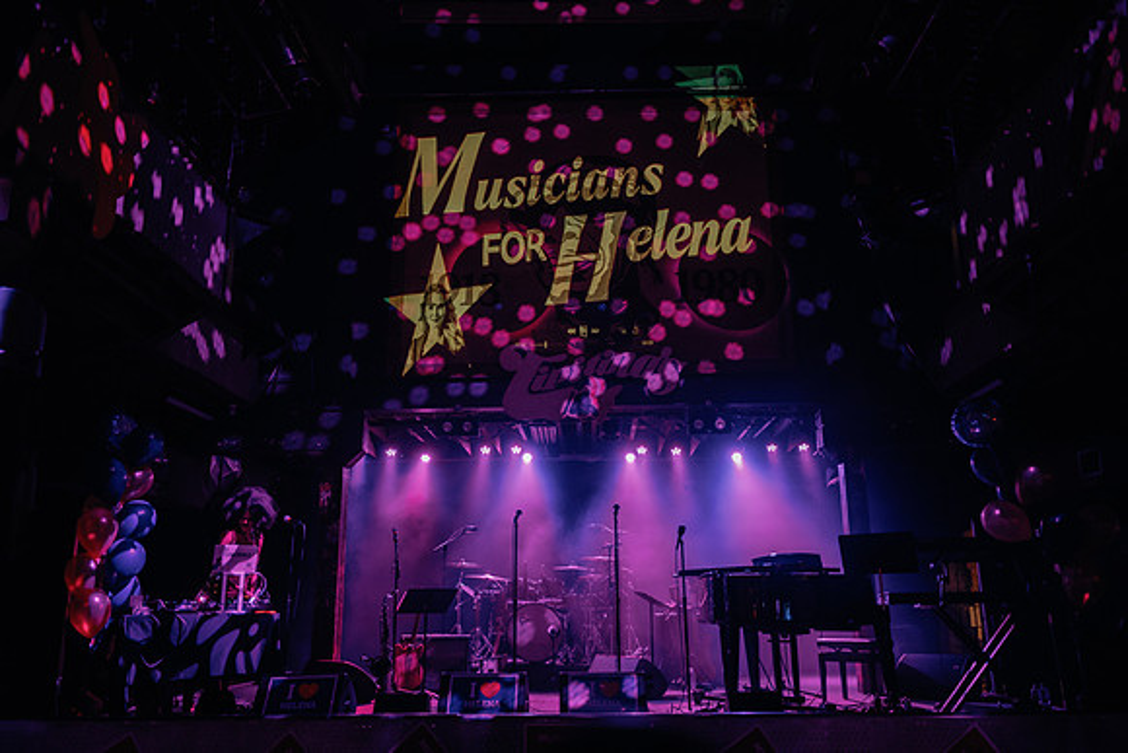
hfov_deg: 65.5
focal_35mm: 28
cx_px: 564
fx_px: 877
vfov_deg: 46.4
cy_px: 376
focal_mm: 28
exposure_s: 1/25
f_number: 2.8
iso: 800
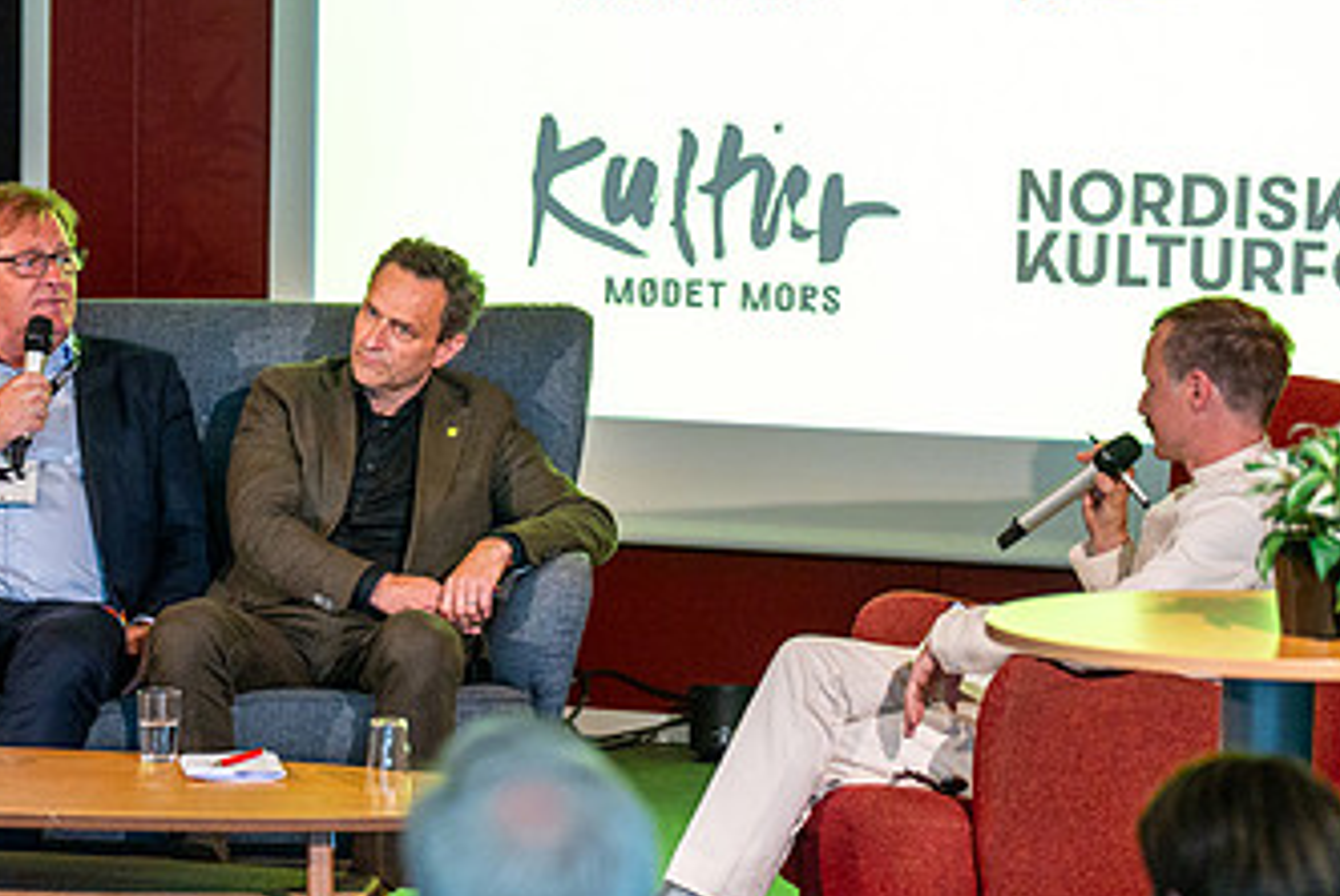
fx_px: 5663
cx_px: 270
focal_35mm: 152
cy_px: 636
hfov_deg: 13.4
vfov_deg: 9.0
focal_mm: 87
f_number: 2.8
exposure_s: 1/400
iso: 3200
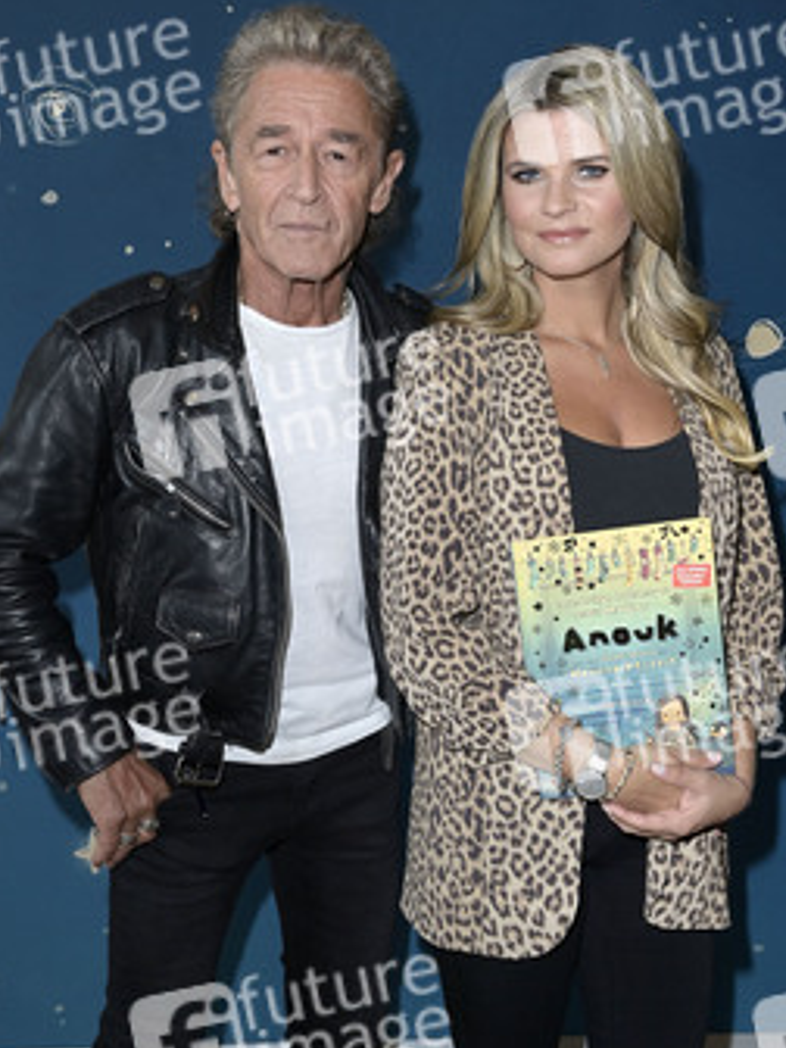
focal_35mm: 48
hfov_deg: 30.3
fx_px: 1453
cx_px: 381
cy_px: 561
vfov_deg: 39.6
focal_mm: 42
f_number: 5
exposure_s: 1/250
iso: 1000
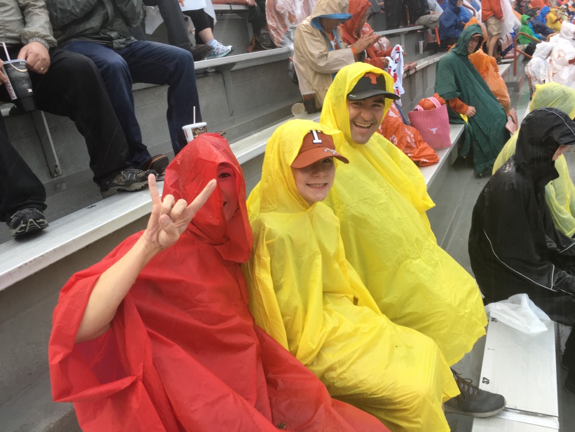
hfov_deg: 61.7
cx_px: 288
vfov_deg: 48.2
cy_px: 216
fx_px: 482
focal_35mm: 29
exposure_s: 1/120
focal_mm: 4.15
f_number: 2.2
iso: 40
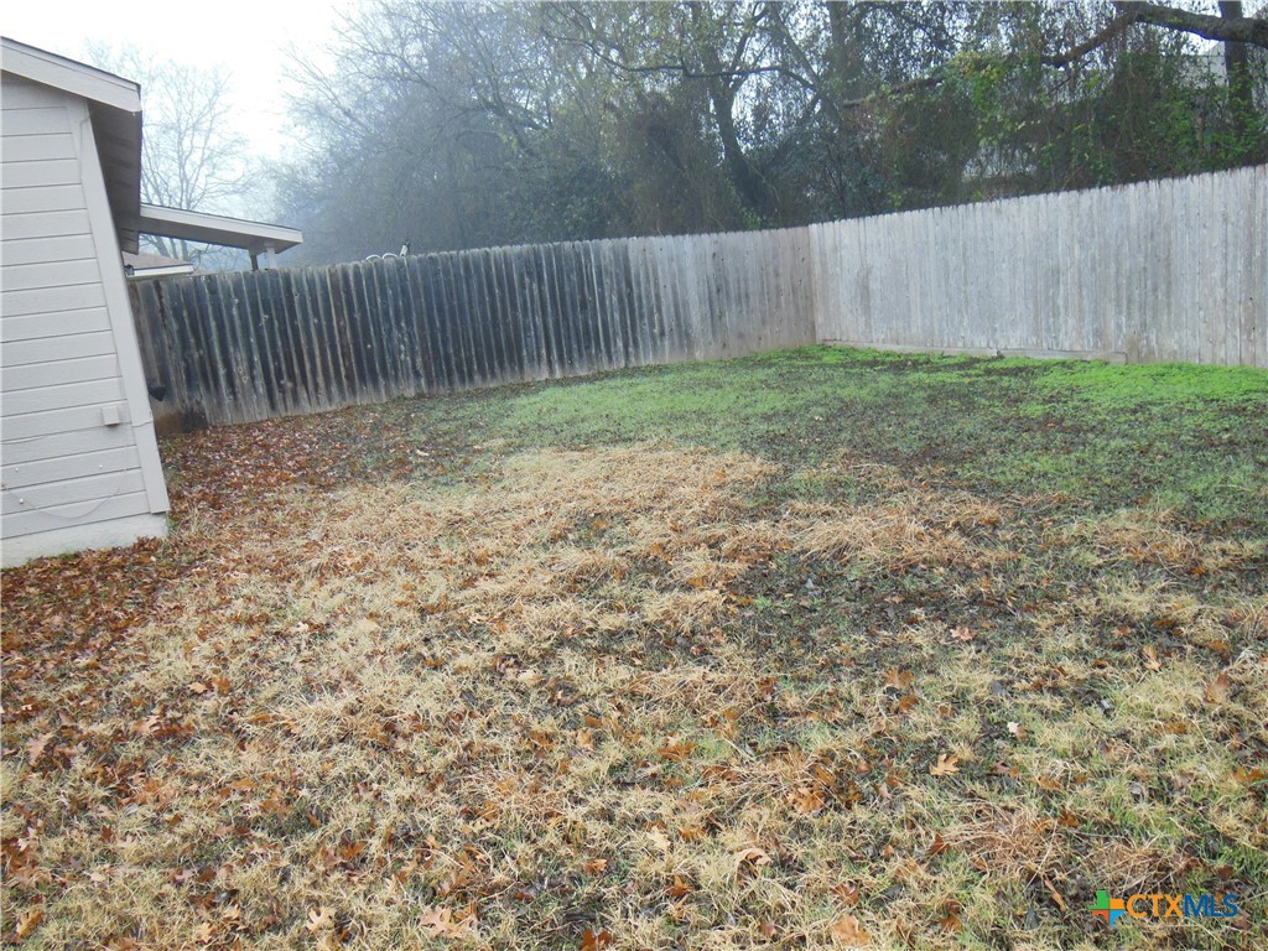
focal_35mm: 29
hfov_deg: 61.7
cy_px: 476
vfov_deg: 48.2
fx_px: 1062
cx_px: 634
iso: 250
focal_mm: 5.2
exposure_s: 1/250
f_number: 3.7
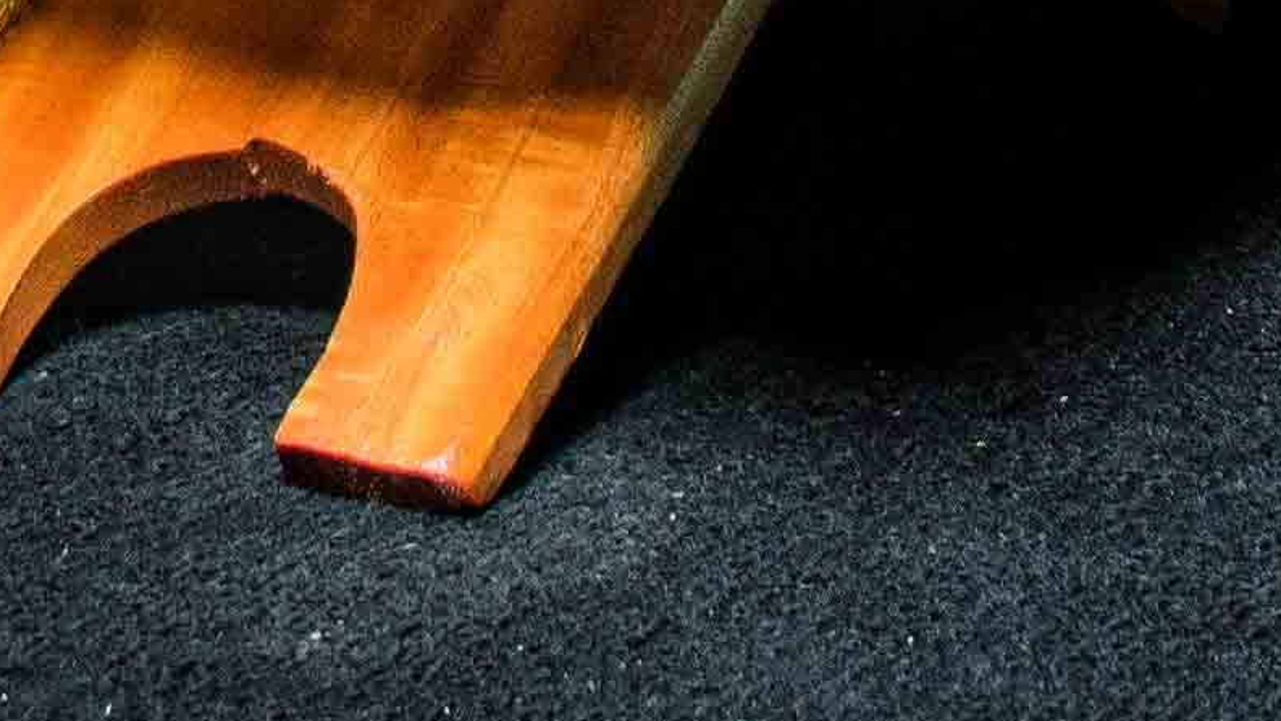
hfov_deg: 8.6
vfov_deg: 4.5
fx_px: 8491
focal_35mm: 250
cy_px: -2203
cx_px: 422
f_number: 5
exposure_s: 1/125
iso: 800
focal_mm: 23
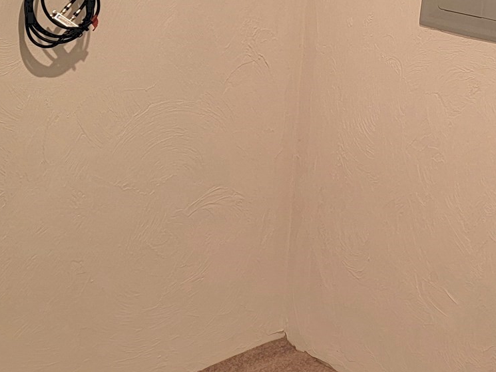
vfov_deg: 21.4
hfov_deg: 27.9
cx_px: 481
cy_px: -5
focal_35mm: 66
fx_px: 946
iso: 200
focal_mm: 6.7
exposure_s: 1/40
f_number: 1.8
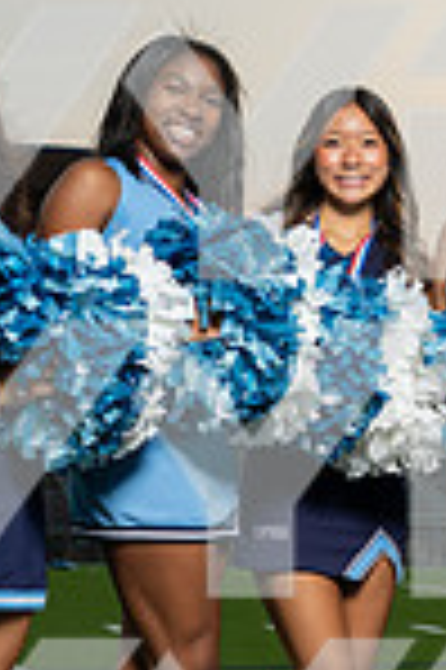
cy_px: 463
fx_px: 1974
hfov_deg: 12.8
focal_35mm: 106
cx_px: 360
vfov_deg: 19.2
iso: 400
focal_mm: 35
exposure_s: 1/250
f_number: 4
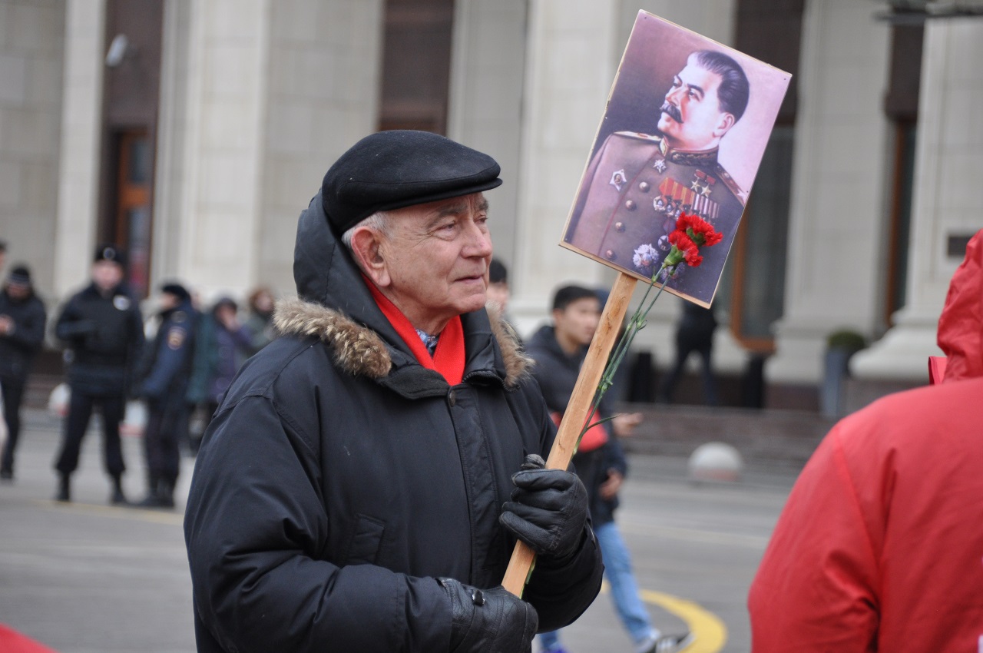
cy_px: 326
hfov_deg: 8.9
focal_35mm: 232
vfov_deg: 5.9
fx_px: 6340
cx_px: 492
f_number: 5.6
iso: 640
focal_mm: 155
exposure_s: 1/250
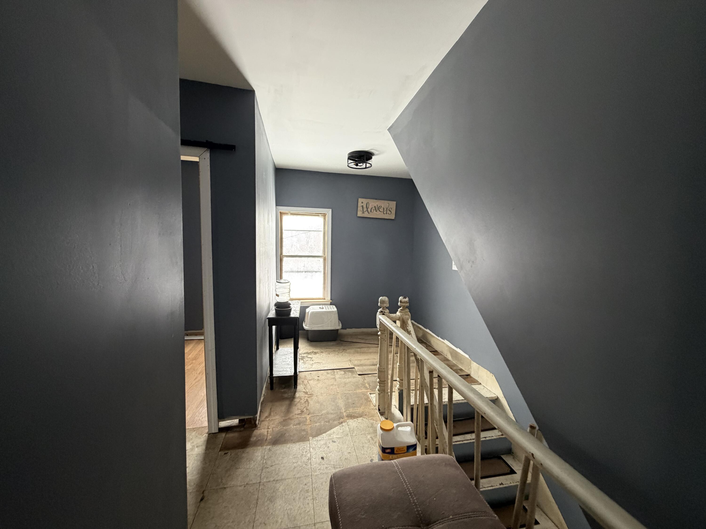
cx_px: 353
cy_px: 264
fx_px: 286
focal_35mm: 14
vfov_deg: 85.7
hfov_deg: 102.1
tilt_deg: -3.0
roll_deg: -0.8
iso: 320
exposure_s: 1/62
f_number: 2.2
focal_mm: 2.22
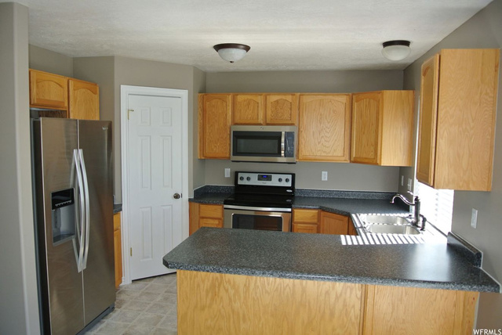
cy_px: 168
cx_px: 251
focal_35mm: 27
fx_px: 377
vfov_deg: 48.0
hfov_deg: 67.3
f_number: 3.5
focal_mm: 10
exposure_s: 1/60
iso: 100
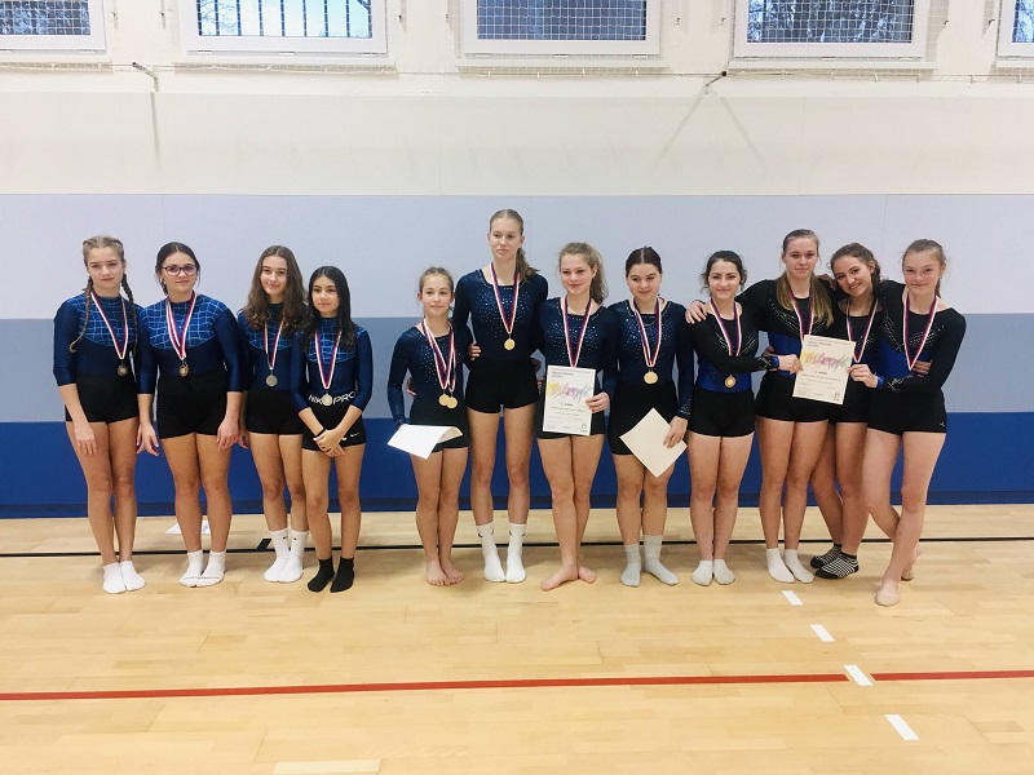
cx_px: 517
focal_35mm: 29
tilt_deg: -9.4
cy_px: 388
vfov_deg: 48.2
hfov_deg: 61.7
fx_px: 866
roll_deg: +1.0
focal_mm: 4.15
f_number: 2.2
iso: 50
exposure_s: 1/33
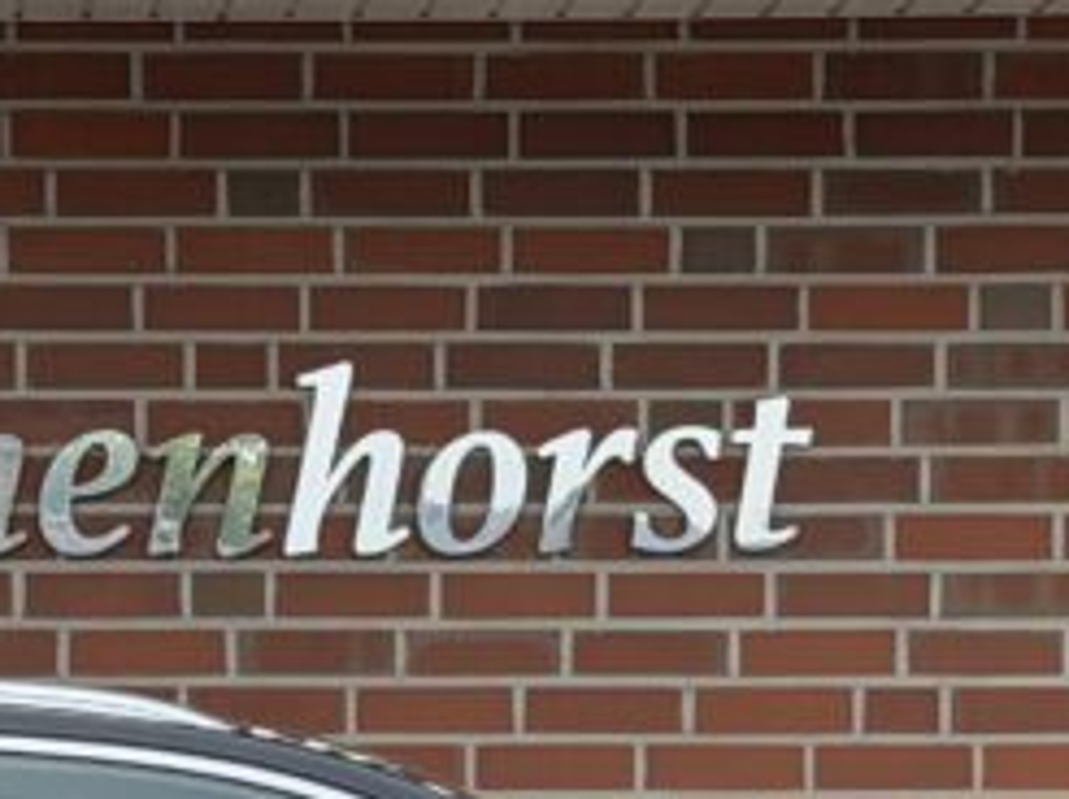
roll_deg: -0.4
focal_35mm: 200
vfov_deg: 7.2
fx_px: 6170
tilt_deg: -2.6
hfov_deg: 9.8
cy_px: 1337
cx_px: 56
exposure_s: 1/2494
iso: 80
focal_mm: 6.76
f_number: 1.78
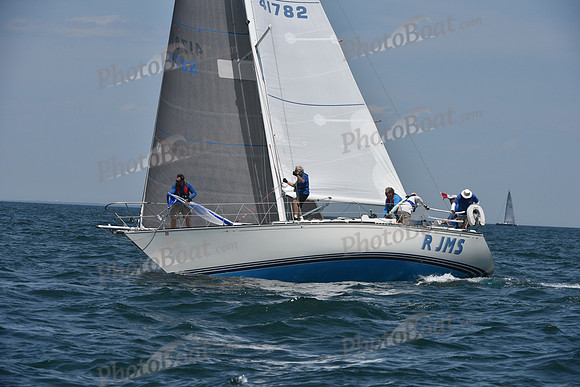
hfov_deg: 10.3
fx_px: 3223
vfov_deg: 6.9
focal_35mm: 200
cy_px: 194
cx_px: 290
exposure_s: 1/1600
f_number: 9
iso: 320
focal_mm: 200
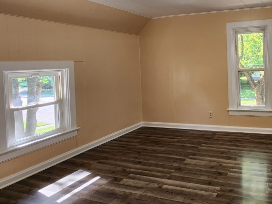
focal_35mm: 24
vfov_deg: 55.4
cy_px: 65
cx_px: 236
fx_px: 189
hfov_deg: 62.2
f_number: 2.2
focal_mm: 2.2
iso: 80
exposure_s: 1/60
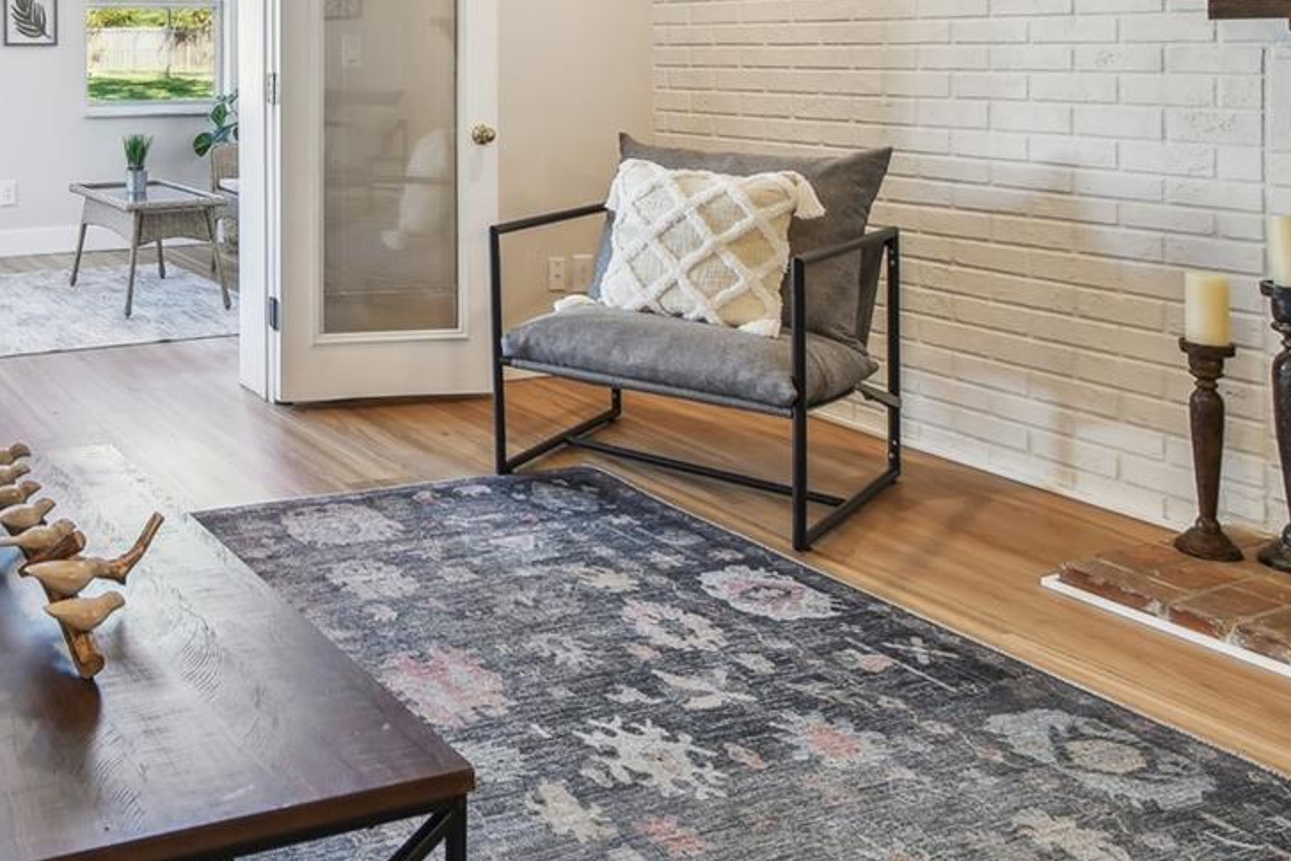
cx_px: 110
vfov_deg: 37.0
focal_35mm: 33
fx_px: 1184
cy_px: 59
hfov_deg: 50.2
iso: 100
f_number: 7.1
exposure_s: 1/13
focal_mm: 10
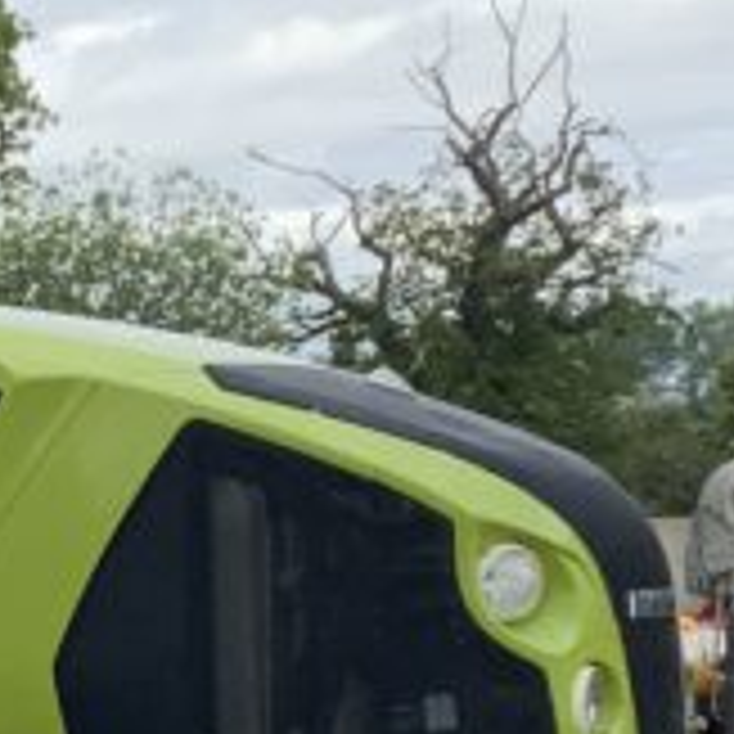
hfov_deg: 10.6
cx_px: -239
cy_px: 644
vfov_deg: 10.8
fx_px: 3862
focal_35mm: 161
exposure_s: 1/1195
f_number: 1.8
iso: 16
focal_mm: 3
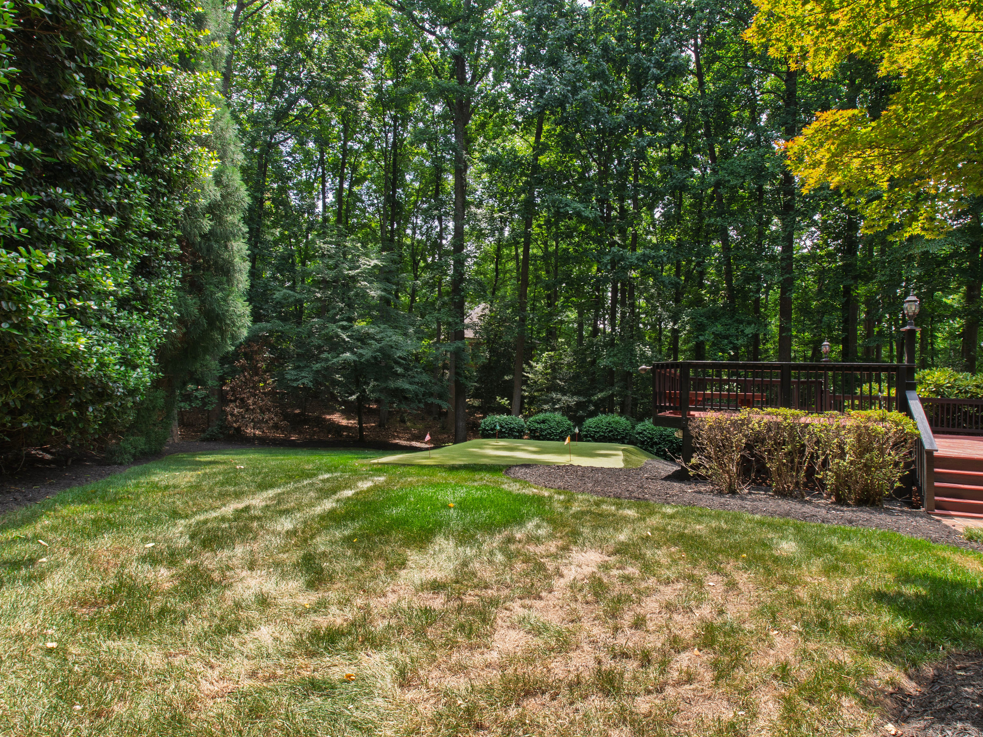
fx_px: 483
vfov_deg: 74.7
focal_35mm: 17
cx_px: 526
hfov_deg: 90.9
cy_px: 376
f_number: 8
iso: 100
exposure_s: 1/40
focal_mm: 10
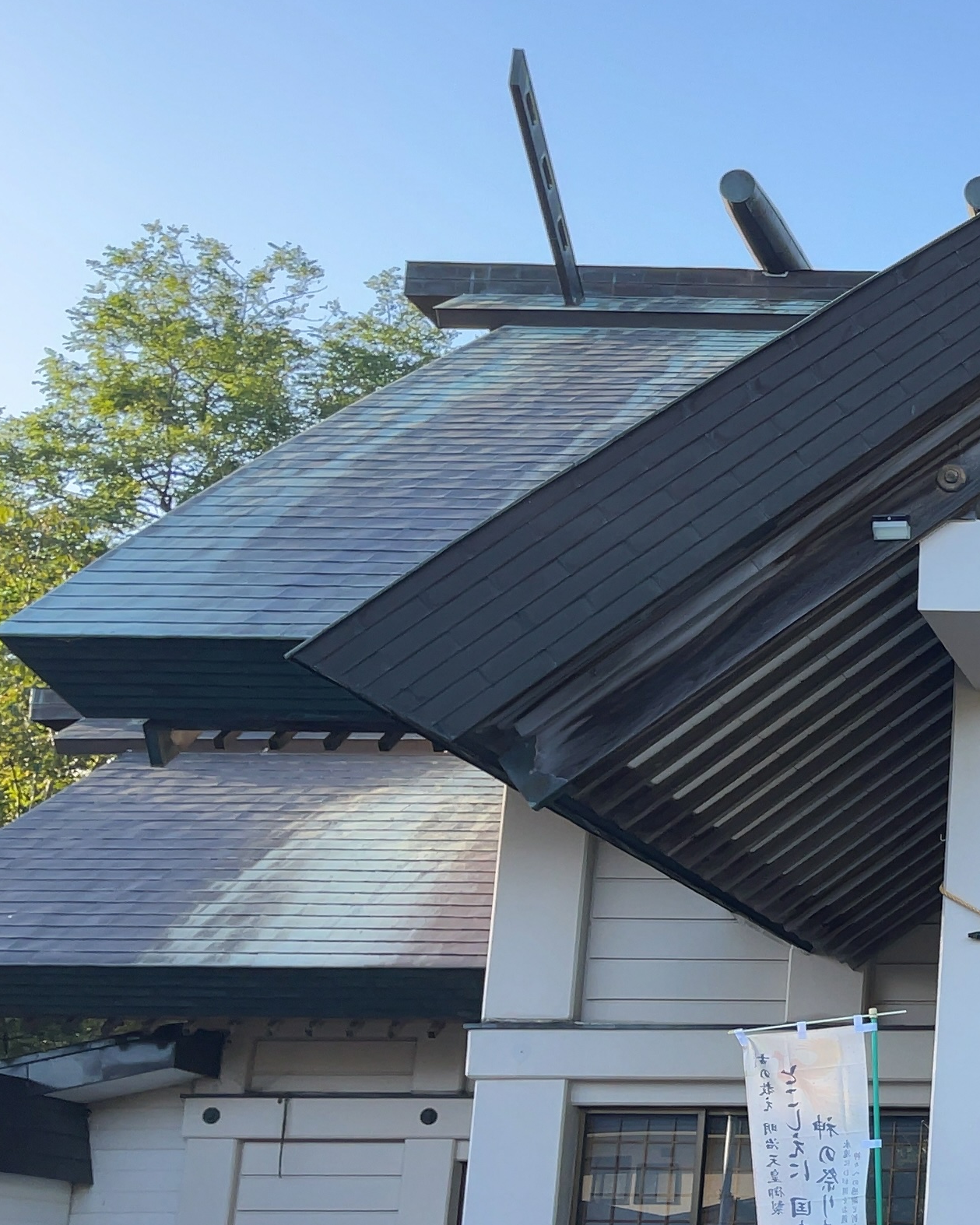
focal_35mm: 65
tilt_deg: +13.1
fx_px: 2357
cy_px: 844
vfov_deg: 28.9
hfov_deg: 20.0
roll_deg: +0.6
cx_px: 1501
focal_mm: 5.1
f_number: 1.6
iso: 50
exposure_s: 1/463
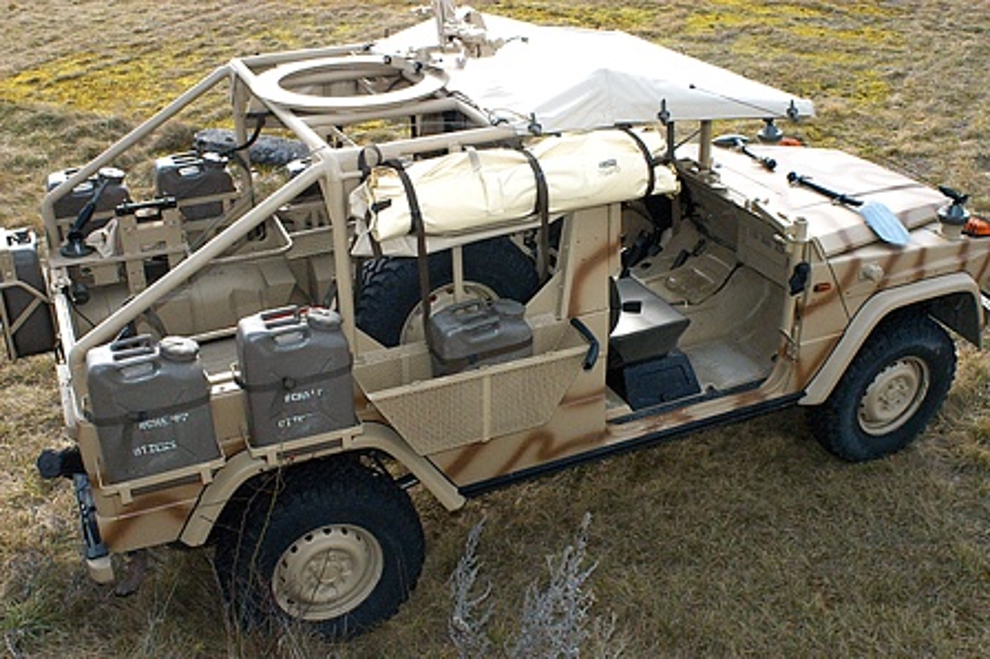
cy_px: 330
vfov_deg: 36.8
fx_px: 989
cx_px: 495
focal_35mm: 36
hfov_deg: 53.2
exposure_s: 1/180
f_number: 16
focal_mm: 24
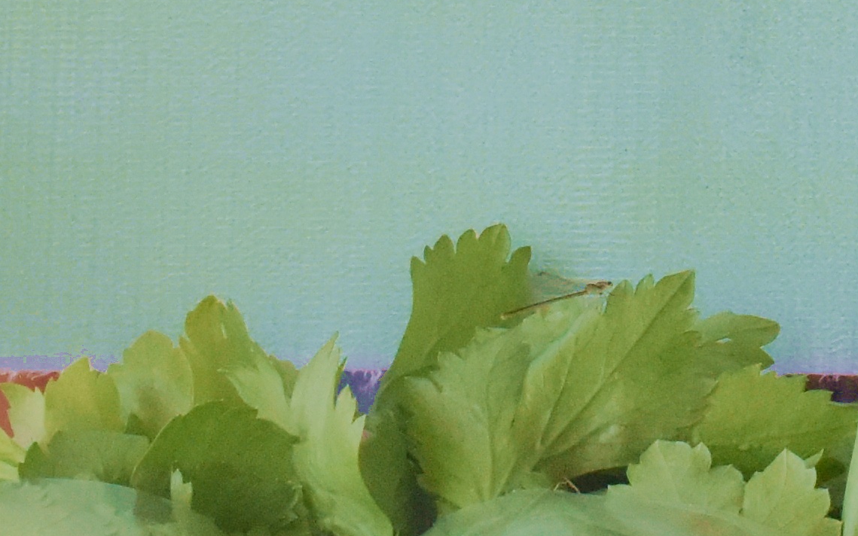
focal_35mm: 322
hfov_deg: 6.4
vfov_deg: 4.0
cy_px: -468
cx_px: 1415
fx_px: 7530
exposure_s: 1/400
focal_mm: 40
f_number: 10
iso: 3200
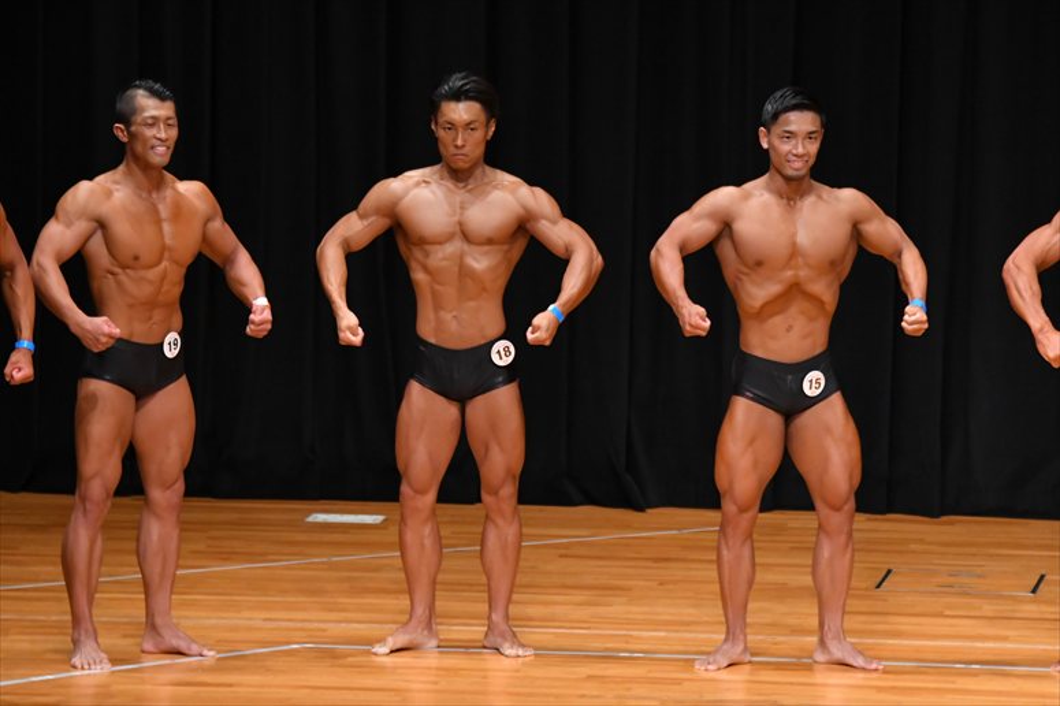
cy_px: 353
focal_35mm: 270
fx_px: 7946
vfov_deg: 5.1
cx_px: 530
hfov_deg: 7.6
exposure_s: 1/400
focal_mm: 180
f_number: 5.6
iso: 4000
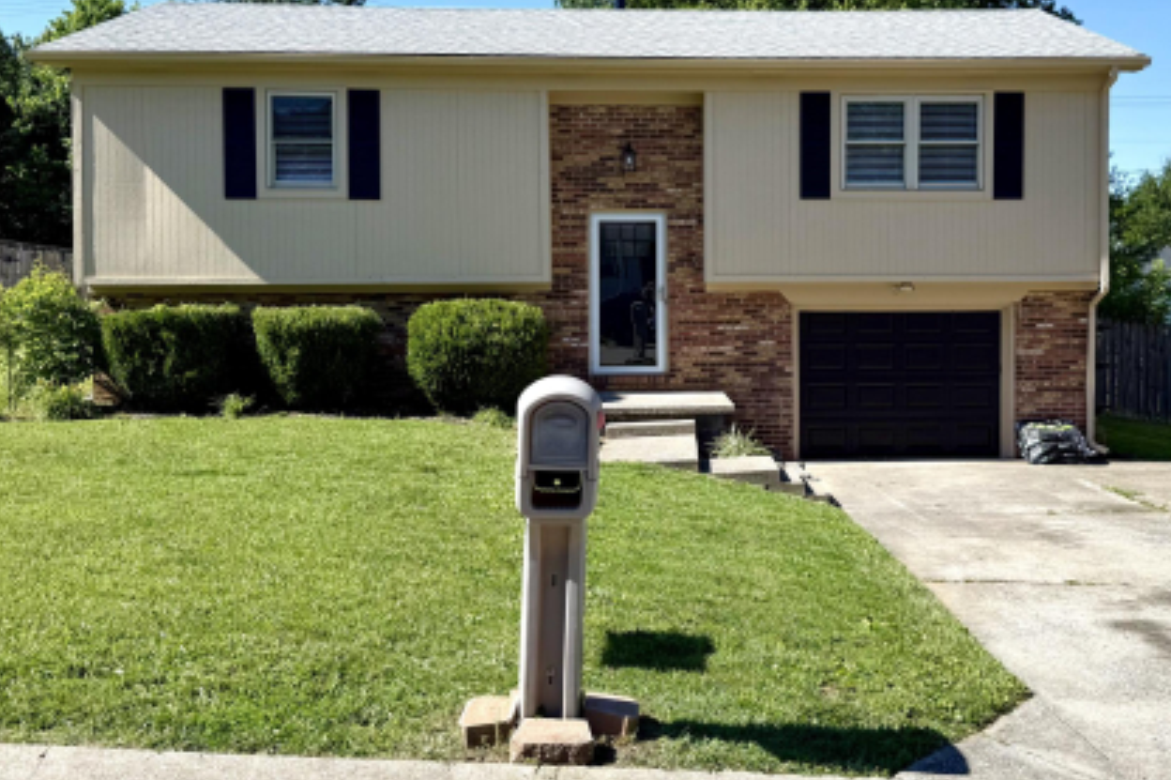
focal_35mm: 40
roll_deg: +0.4
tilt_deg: +0.2
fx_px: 1301
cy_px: 313
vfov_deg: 33.3
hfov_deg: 48.2
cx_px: 694
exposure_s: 1/3953
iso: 80
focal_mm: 6.76
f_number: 1.78
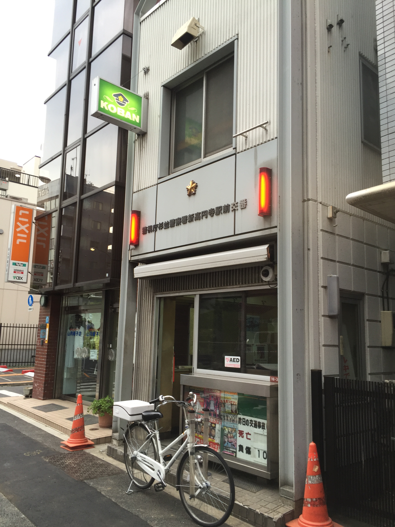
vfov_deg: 61.7
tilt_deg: +9.9
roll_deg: -1.2
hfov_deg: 48.2
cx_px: 198
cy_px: 264
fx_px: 441
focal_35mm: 29
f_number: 2.2
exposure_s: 1/60
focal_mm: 4.15
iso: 40
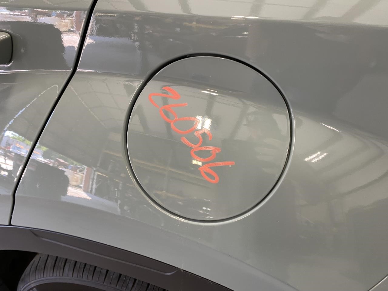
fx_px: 291
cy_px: 146
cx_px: 194
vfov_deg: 53.1
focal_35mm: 26
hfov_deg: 67.3
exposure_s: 1/64
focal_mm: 4.25
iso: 125
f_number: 1.8
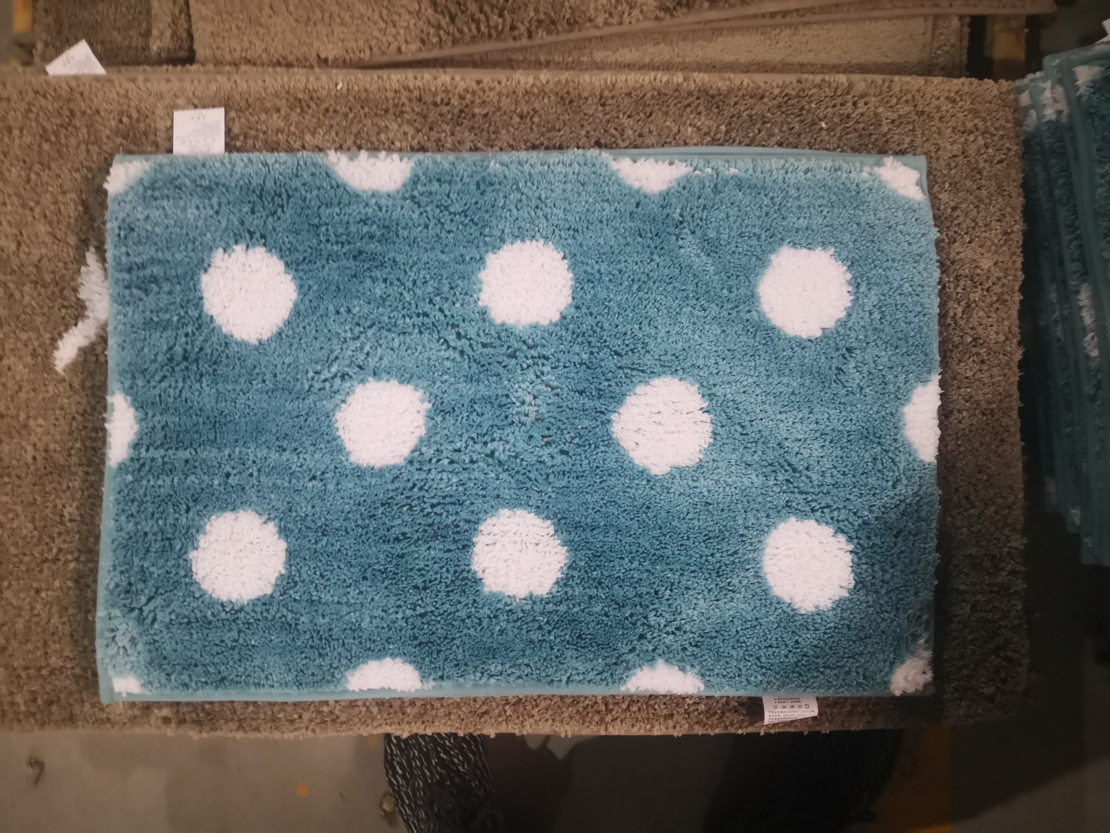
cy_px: 416
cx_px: 555
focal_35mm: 27
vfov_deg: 51.4
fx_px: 866
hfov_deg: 65.3
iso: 500
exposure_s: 1/25
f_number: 1.6
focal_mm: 3.95
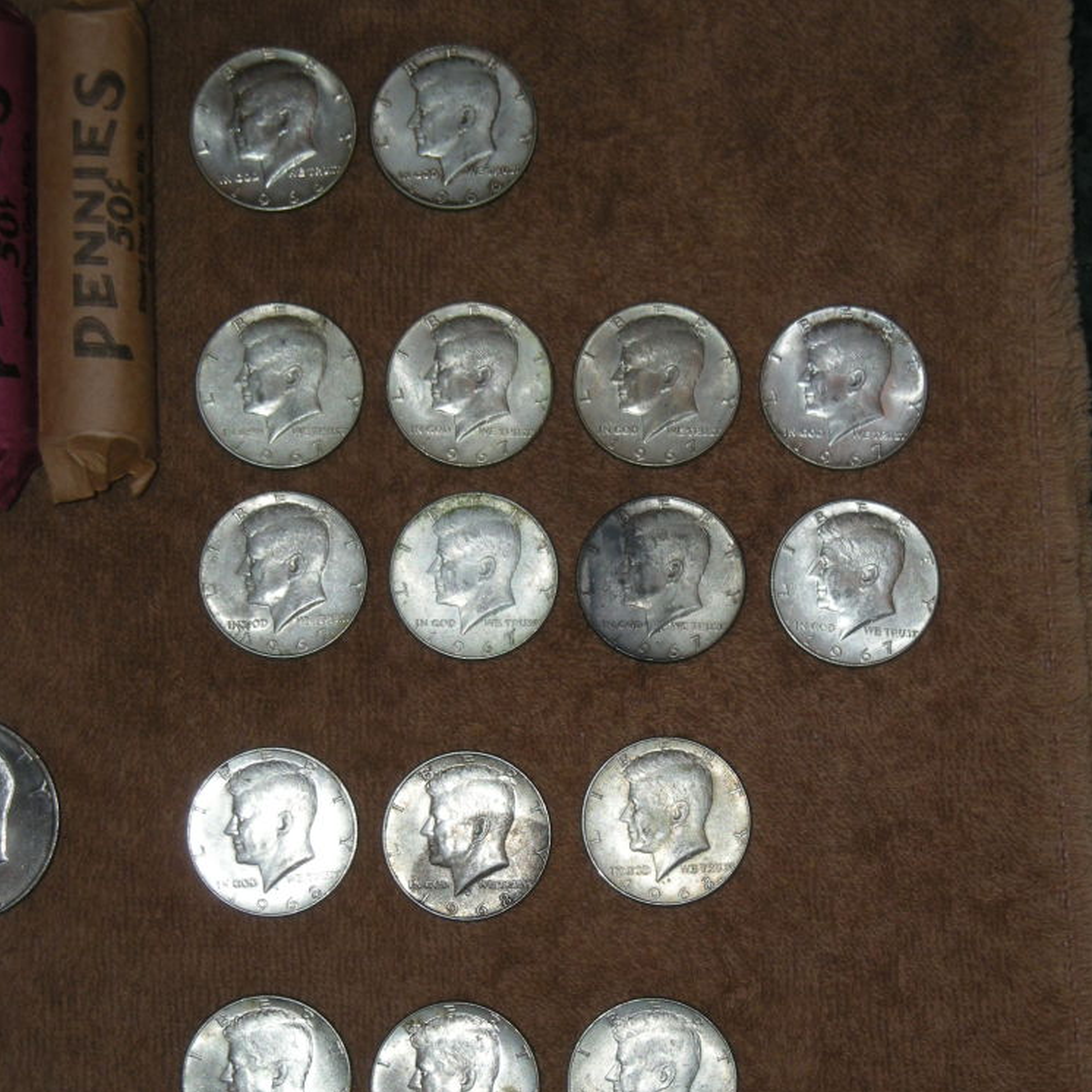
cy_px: 719
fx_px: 3212
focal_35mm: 90
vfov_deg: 19.2
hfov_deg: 19.3
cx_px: 546
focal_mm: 12.3
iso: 50
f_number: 3.9
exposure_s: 1/60
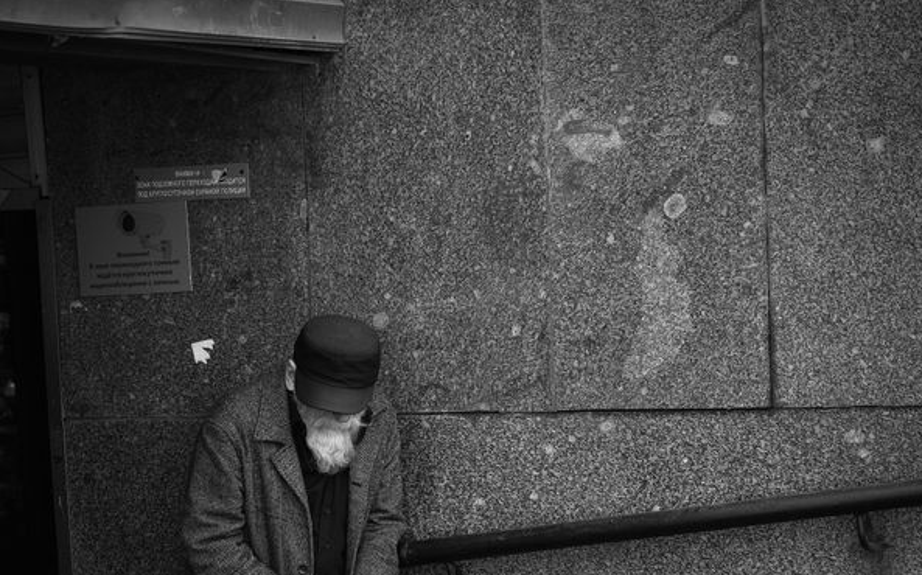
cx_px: 464
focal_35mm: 116
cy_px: 601
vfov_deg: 11.1
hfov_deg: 18.0
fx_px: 2913
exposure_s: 1/400
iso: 100
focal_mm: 50
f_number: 2.8
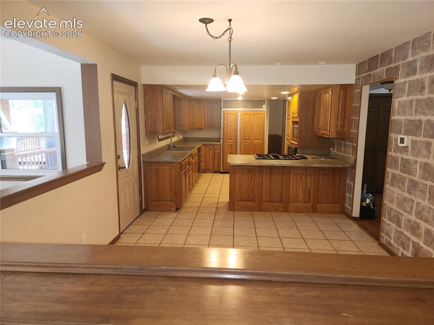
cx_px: 217
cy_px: 162
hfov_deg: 74.0
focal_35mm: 23
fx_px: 288
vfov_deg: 58.8
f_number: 1.8
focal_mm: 5.4
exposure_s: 1/40
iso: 100
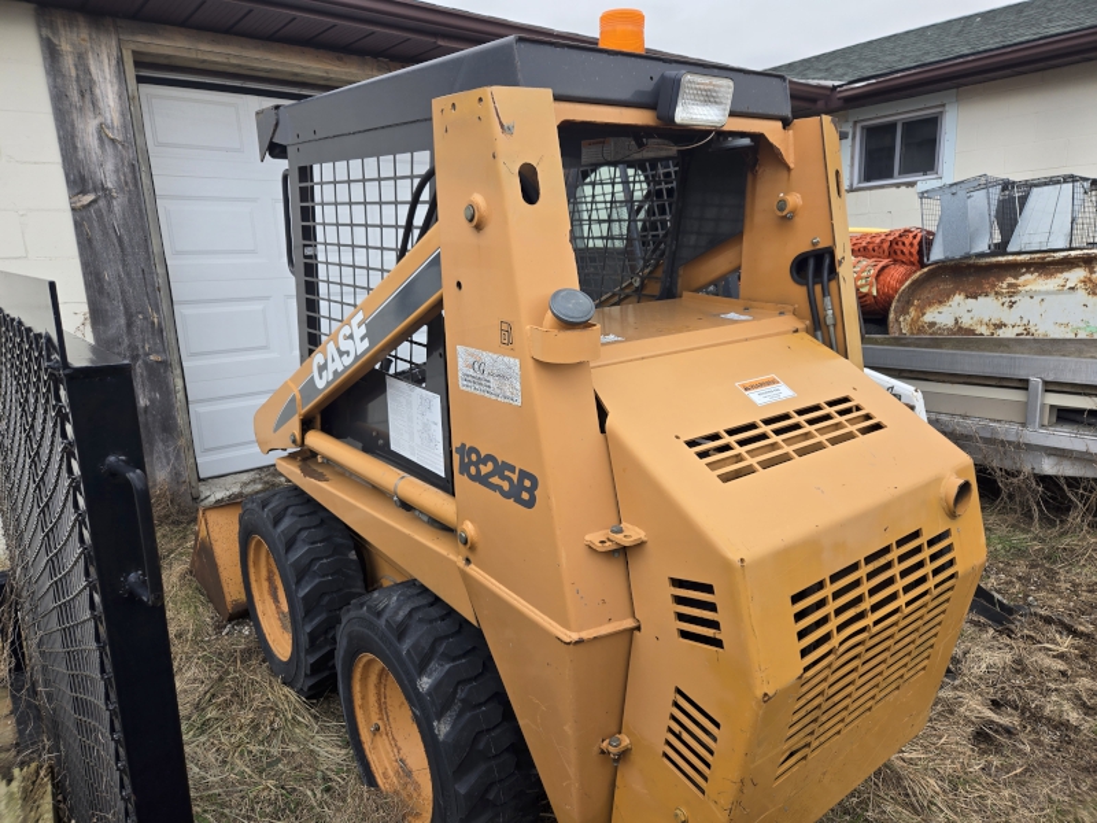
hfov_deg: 73.9
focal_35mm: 23
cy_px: 412
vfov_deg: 58.9
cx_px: 548
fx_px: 729
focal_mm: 5.4
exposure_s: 1/423
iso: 25
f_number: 1.8
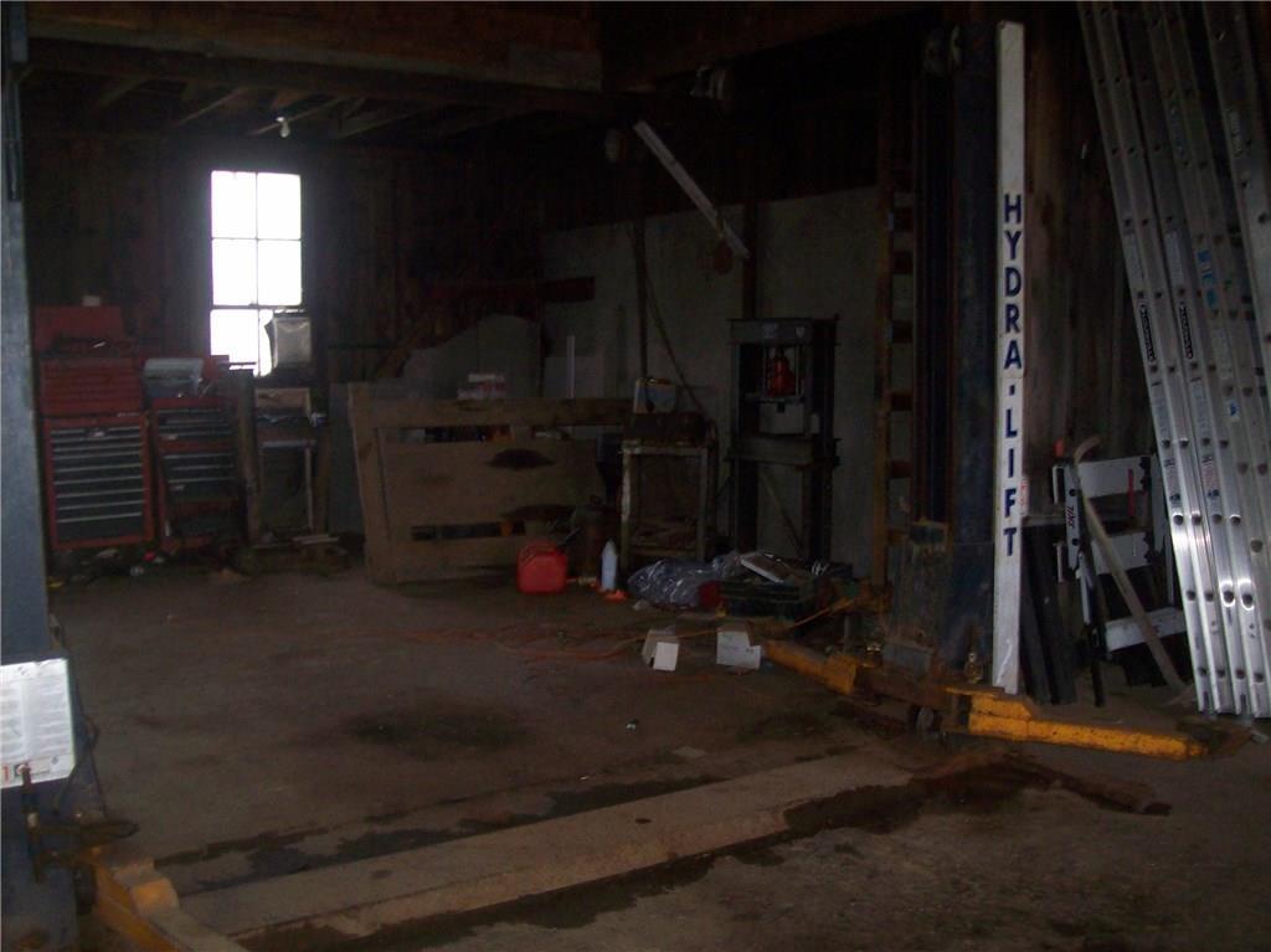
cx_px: 636
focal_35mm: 36
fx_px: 1321
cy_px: 476
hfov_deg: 51.4
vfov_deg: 39.6
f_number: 2.7
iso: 200
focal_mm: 6
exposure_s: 1/64
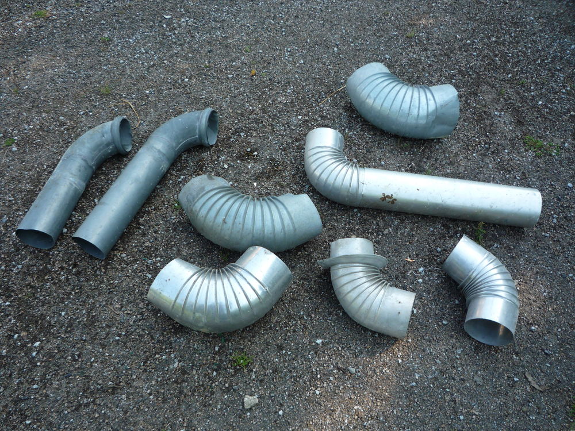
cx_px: 288
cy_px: 216
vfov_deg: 46.8
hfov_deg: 60.0
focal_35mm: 30
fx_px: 498
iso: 100
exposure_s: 1/100
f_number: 3.5
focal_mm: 5.2
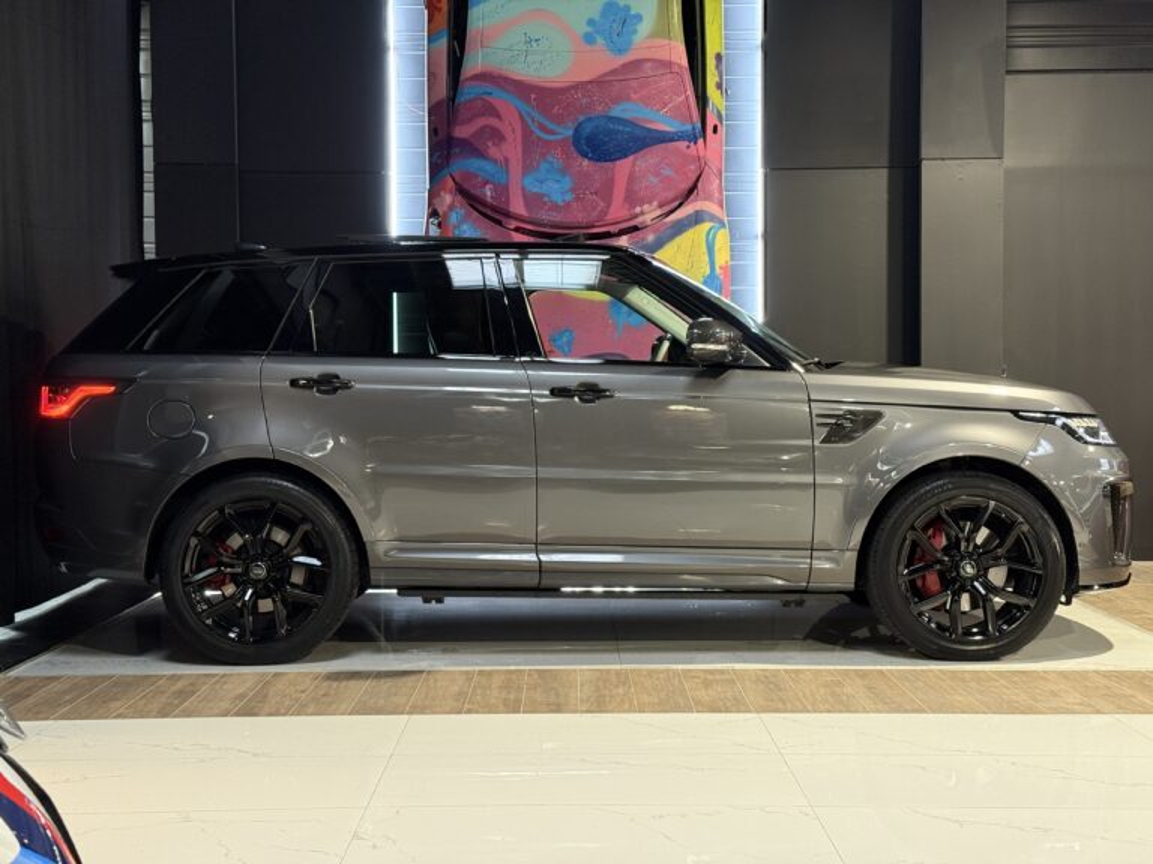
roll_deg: +0.4
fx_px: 1599
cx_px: 576
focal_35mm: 48
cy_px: 432
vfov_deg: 30.3
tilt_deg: -1.9
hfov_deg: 39.7
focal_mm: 6.76
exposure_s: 1/49
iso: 250
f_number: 1.78
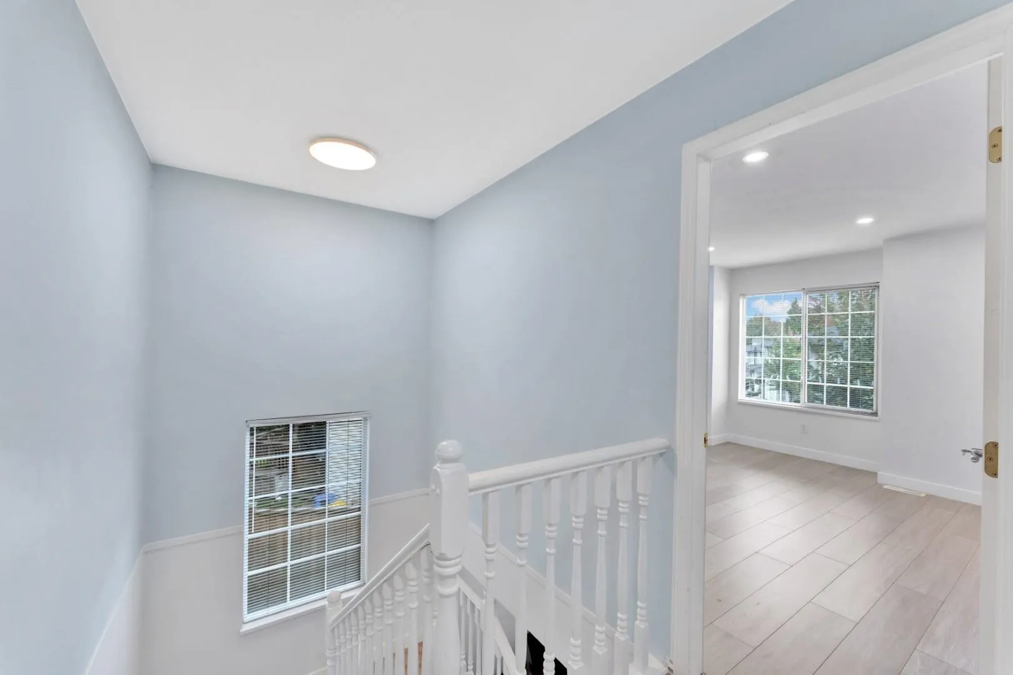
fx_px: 394
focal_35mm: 14
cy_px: 338
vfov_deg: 81.2
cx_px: 506
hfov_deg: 104.3
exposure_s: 1/25
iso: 400
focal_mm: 14
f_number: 8
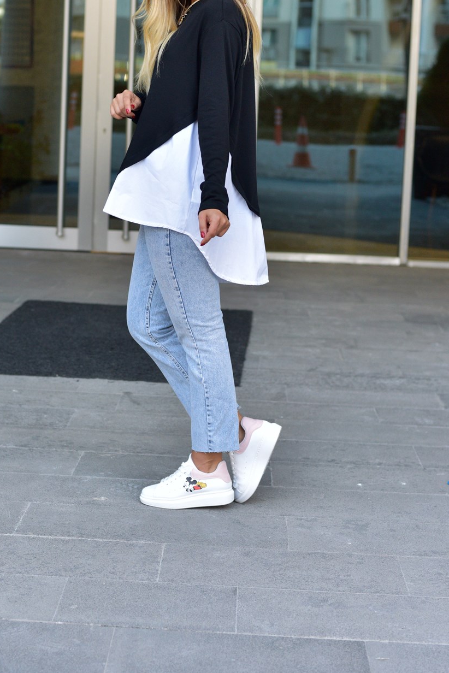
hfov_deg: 18.6
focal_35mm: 73
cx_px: 156
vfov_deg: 27.6
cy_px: 246
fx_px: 1365
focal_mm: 50
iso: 1000
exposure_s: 1/400
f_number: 3.2
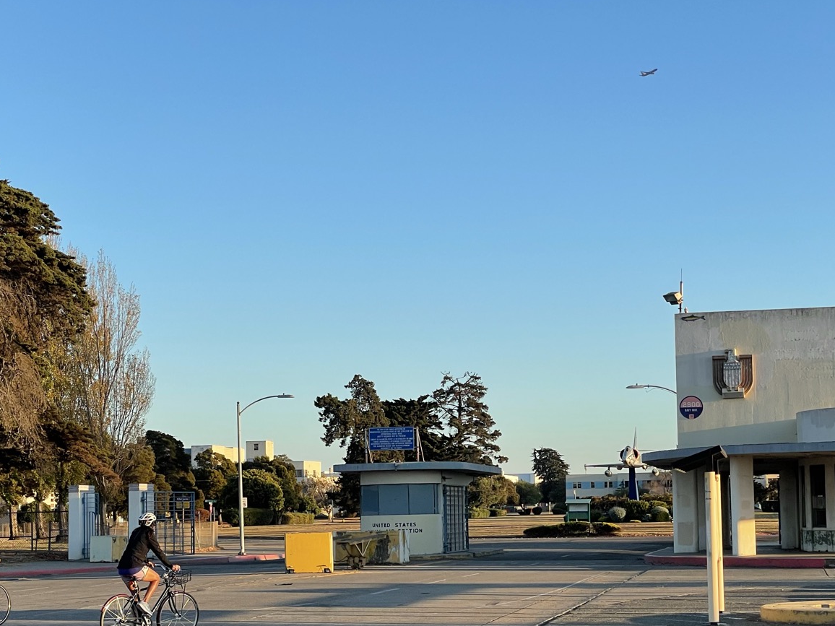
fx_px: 1737
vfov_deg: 20.4
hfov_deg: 27.0
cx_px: 446
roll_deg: +0.6
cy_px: 395
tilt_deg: +4.7
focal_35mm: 72
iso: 25
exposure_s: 1/592
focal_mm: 6
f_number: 2
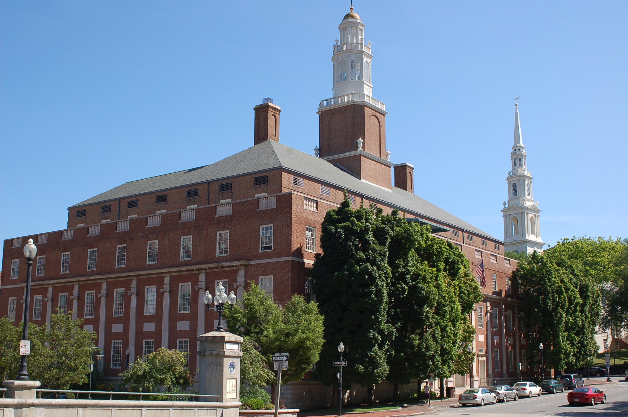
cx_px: 314
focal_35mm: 42
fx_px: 731
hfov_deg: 46.5
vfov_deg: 31.8
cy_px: 208
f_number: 8
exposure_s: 1/250
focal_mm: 28
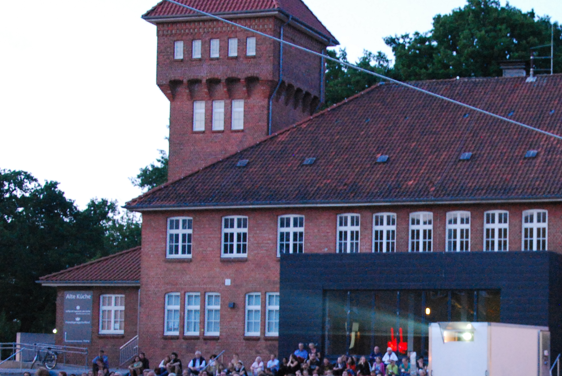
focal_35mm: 91
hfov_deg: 21.9
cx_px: 480
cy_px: 311
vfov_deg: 15.0
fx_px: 1422
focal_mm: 30
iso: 1600
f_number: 4.2
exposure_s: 1/3
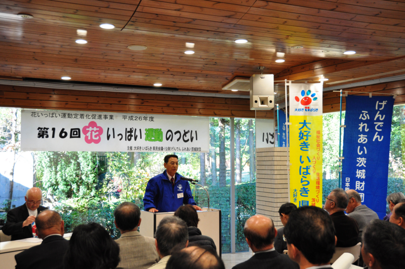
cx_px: 202
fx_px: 472
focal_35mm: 42
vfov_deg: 31.8
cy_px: 134
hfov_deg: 46.5
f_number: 4
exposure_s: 1/80
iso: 640
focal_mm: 28
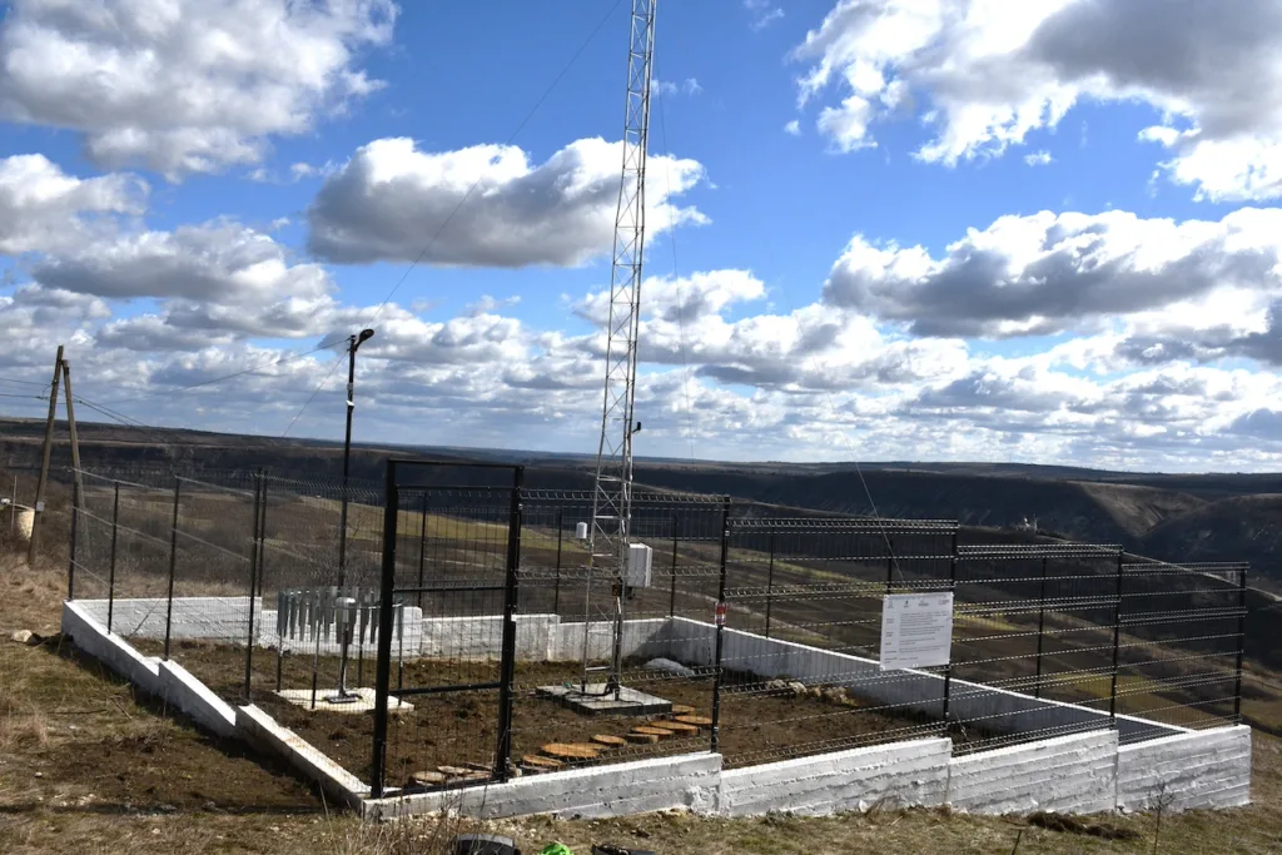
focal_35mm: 30
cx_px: 641
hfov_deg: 61.9
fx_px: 1068
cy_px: 428
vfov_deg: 43.6
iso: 800
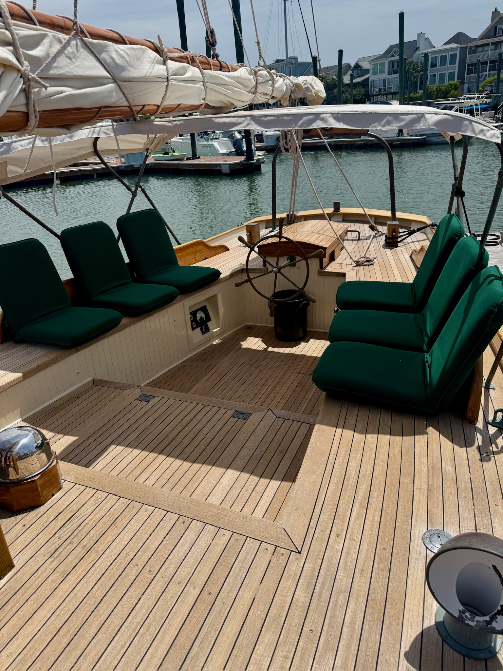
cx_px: 252
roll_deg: +6.2
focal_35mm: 24
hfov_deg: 56.8
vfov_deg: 71.6
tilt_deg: -22.6
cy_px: 336
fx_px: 465
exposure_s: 1/9091
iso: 80
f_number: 1.78
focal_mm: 6.76
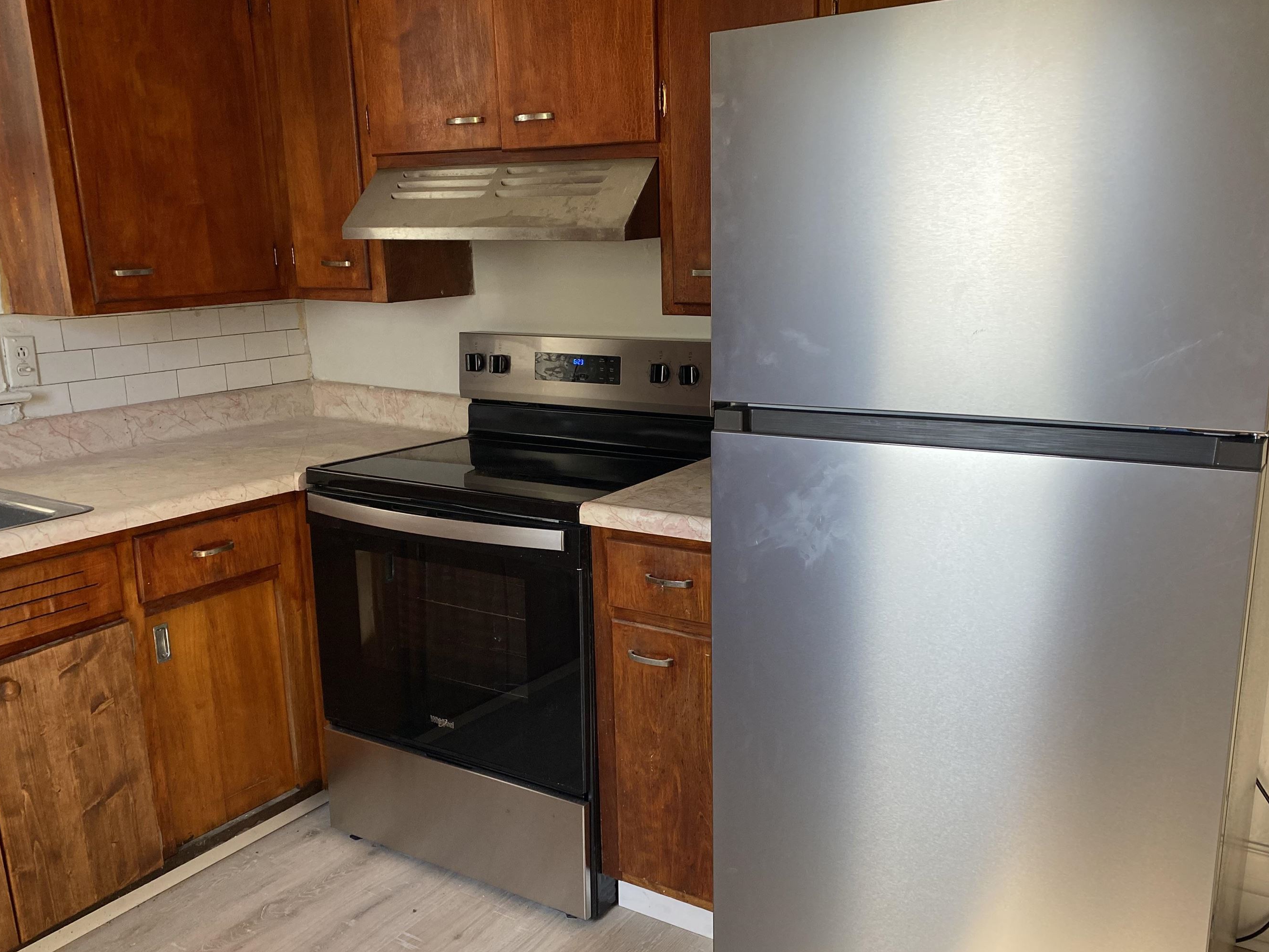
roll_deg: +1.4
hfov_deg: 59.9
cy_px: 530
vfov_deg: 46.7
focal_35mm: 30
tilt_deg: -15.3
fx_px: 1100
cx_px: 653
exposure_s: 1/109
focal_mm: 4.25
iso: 125
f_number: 1.8
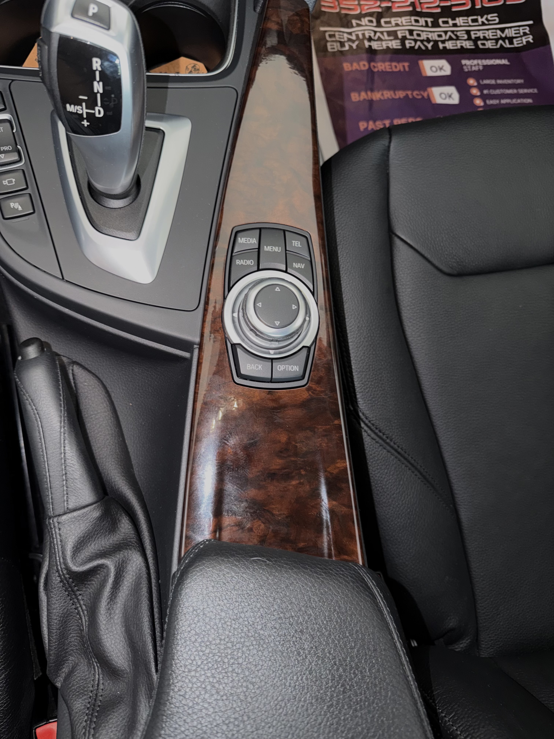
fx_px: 512
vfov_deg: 71.6
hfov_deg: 56.8
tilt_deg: -74.3
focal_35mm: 24
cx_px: 277
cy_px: 370
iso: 100
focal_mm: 6.76
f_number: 1.78
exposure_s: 1/5
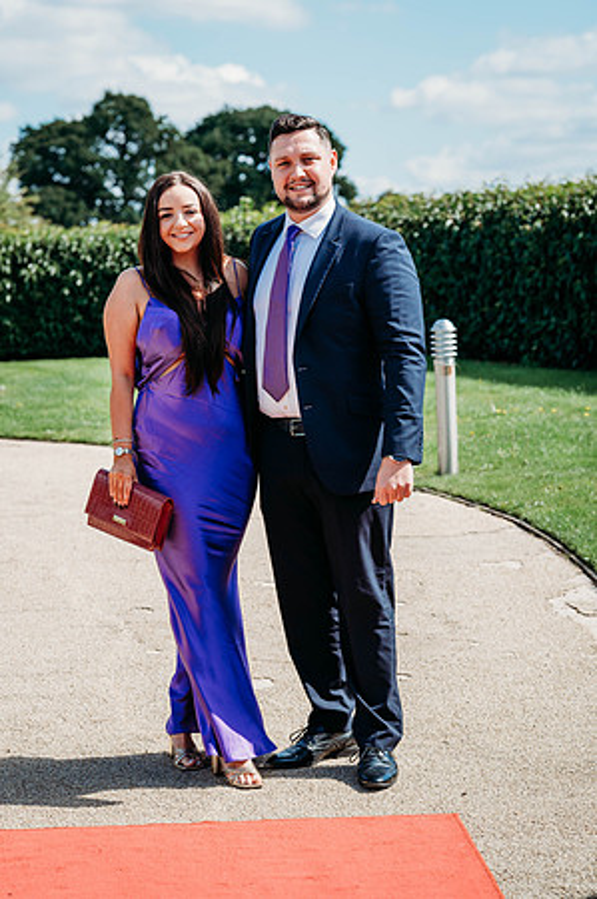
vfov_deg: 23.9
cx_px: 298
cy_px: 450
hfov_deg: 16.0
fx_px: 2119
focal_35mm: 85
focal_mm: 85
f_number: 5
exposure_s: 1/400
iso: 100
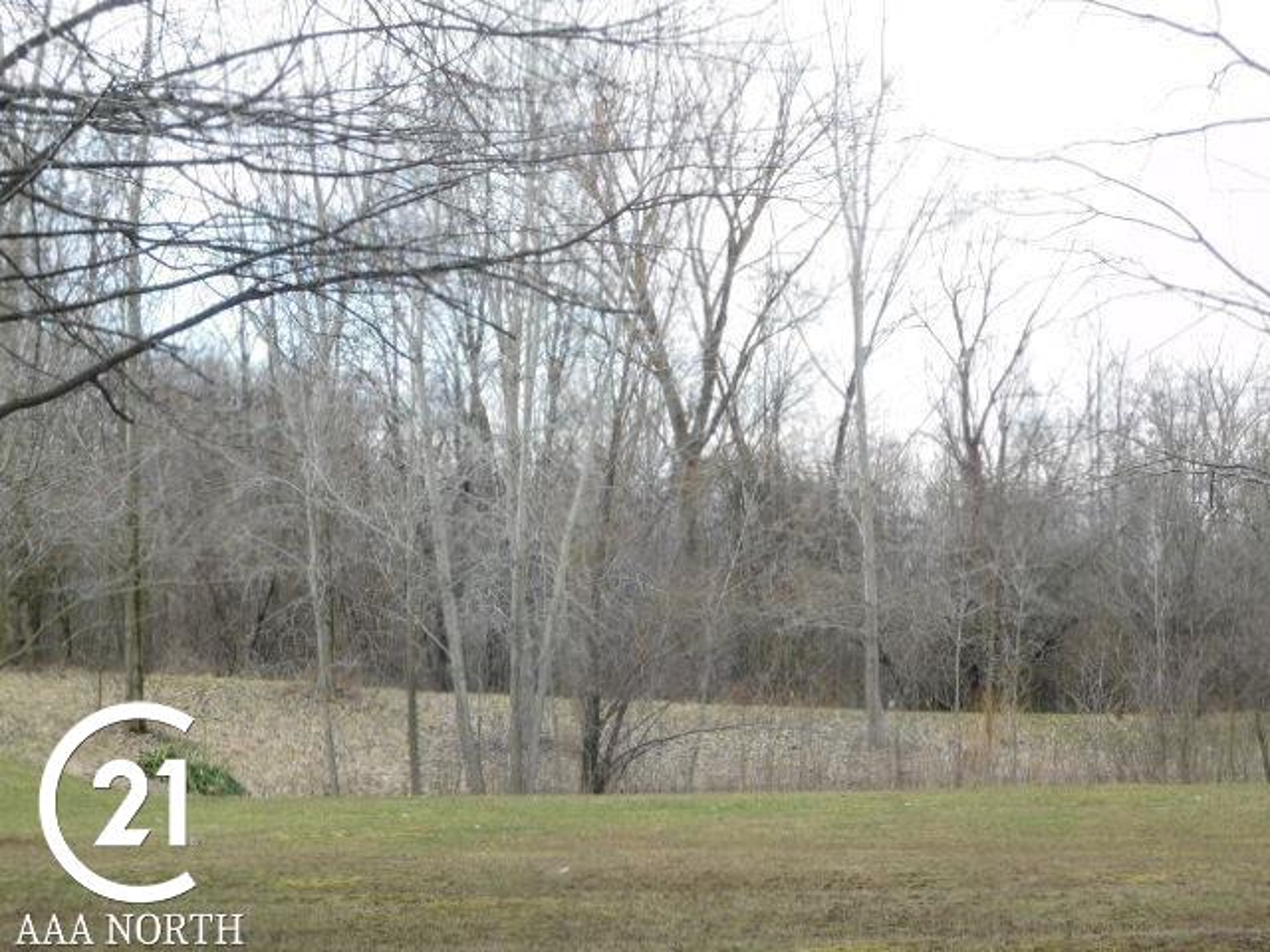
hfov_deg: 21.5
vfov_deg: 16.2
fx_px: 3339
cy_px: 476
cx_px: 635
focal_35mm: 91
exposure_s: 1/160
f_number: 4.5
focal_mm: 16.1
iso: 200
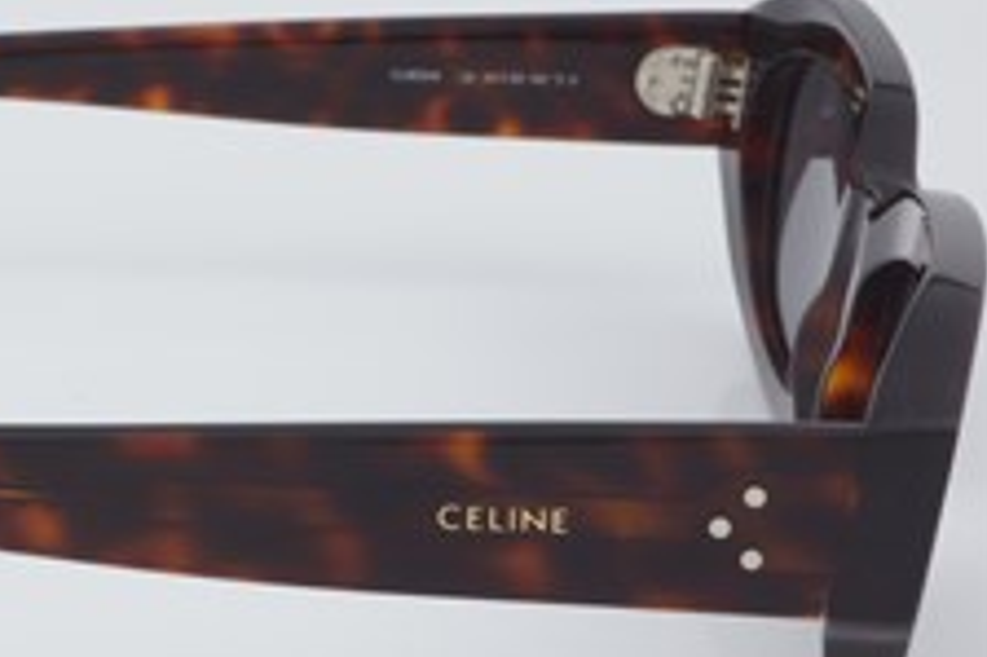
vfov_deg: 10.2
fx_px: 3671
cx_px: 132
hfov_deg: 15.2
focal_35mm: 134
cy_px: 353
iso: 100
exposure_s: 1/3
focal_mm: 50
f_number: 32
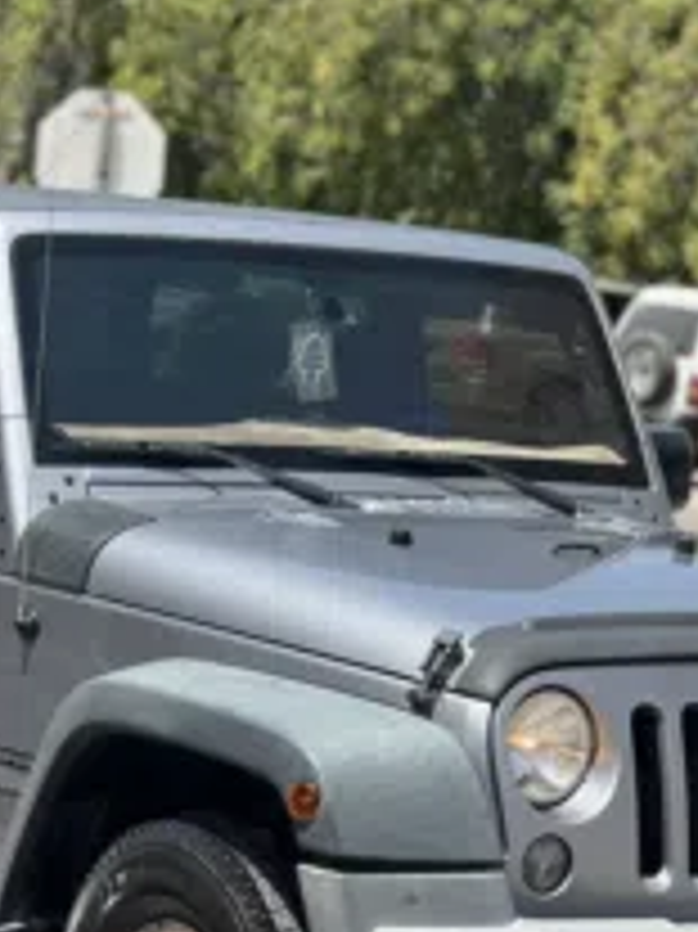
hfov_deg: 9.9
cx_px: 225
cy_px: 495
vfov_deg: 13.3
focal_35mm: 149
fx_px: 4010
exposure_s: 1/494
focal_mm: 9
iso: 32
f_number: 2.8
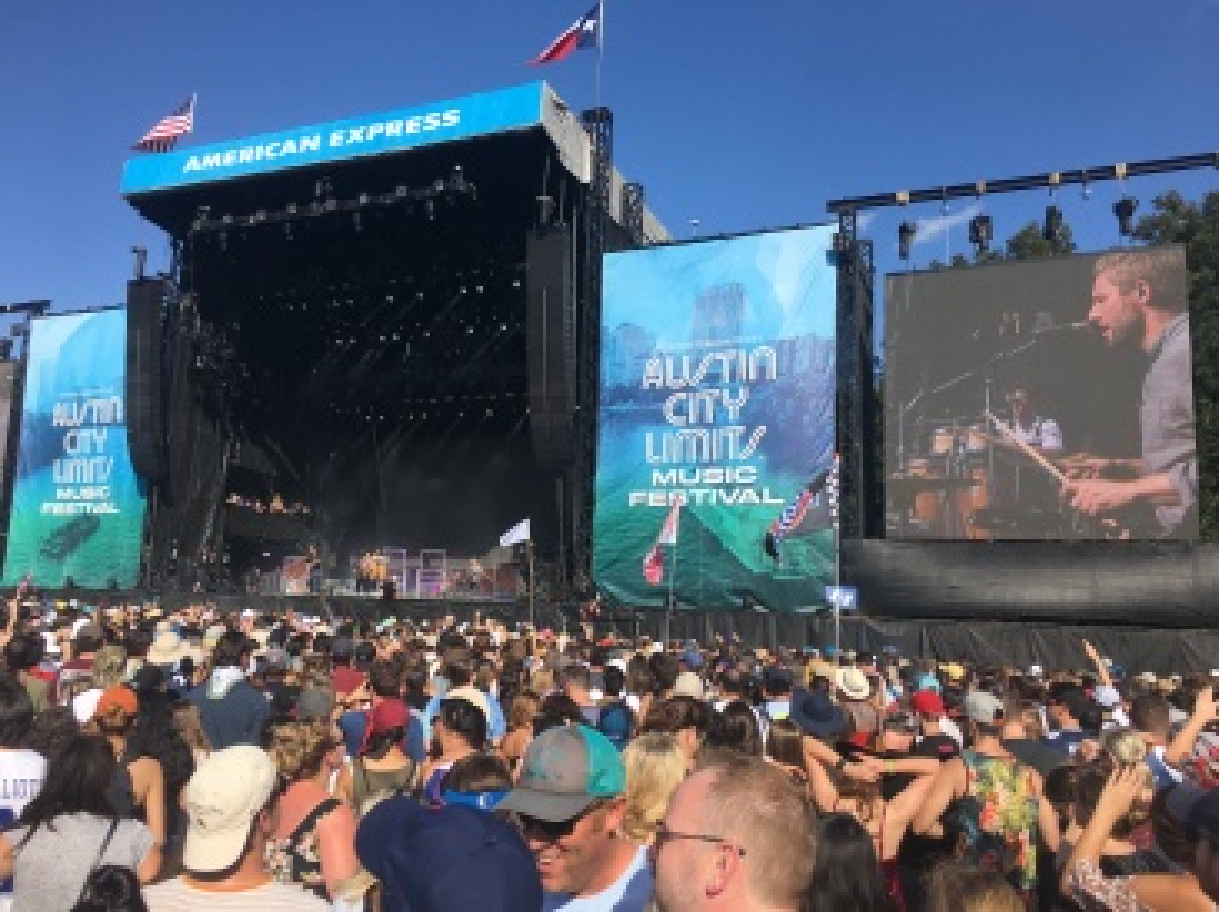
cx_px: 610
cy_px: 456
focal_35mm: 29
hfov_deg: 61.7
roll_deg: -2.2
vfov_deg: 48.2
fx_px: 1021
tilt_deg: +9.6
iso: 25
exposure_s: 1/2137
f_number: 2.2
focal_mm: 4.15
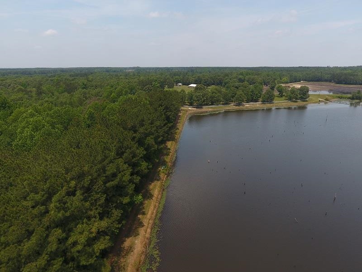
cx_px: 181
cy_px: 136
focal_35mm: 20
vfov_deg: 66.0
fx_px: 209
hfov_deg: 81.7
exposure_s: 1/133
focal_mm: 3.61
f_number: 2.8
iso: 100
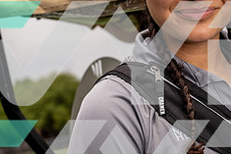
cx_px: 189
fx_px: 854
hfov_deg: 15.3
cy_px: 53
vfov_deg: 10.3
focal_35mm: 133
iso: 100
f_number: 5.6
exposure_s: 1/250
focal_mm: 54
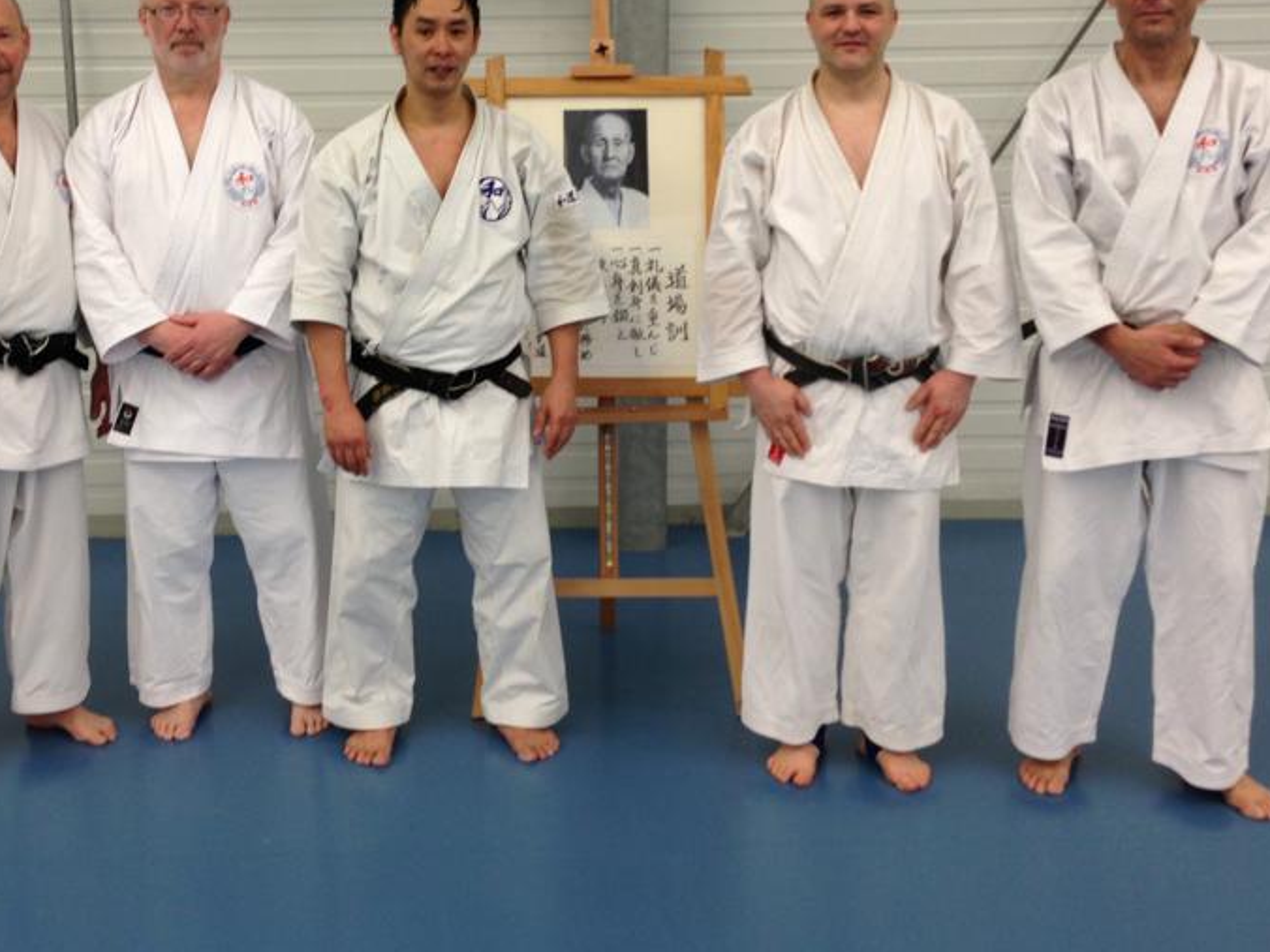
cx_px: 500
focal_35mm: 50
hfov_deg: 38.0
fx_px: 1834
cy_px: 325
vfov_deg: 28.9
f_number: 2.4
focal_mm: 4.13
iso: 64
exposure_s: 1/30
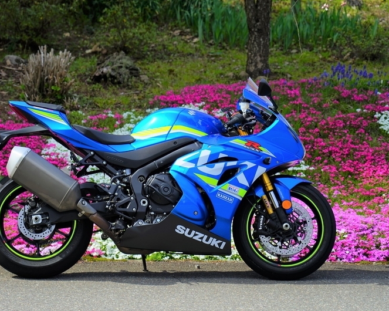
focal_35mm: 119
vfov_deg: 13.0
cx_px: 161
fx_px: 1370
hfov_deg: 16.2
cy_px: 156
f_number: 4.5
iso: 100
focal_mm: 105
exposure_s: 1/125
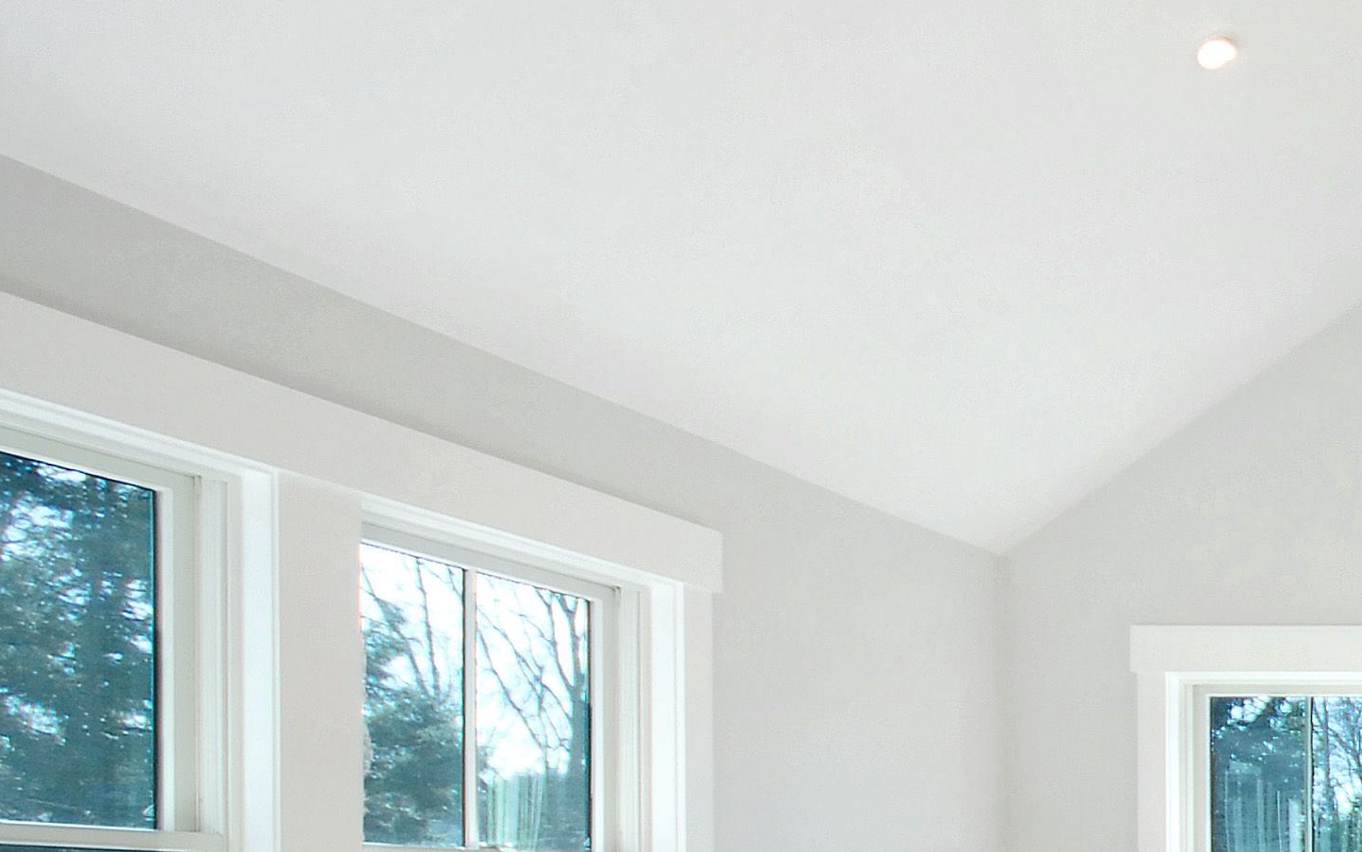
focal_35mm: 41
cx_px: 1812
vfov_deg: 27.5
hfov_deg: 33.5
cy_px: 1021
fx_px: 1522
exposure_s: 1/125
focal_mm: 10
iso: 400
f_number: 4
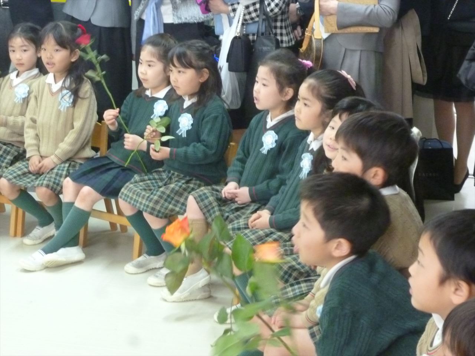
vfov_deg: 18.4
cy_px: 178
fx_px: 1098
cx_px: 238
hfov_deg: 24.4
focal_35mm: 80
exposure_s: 1/15
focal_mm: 14.2
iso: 800
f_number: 5.5
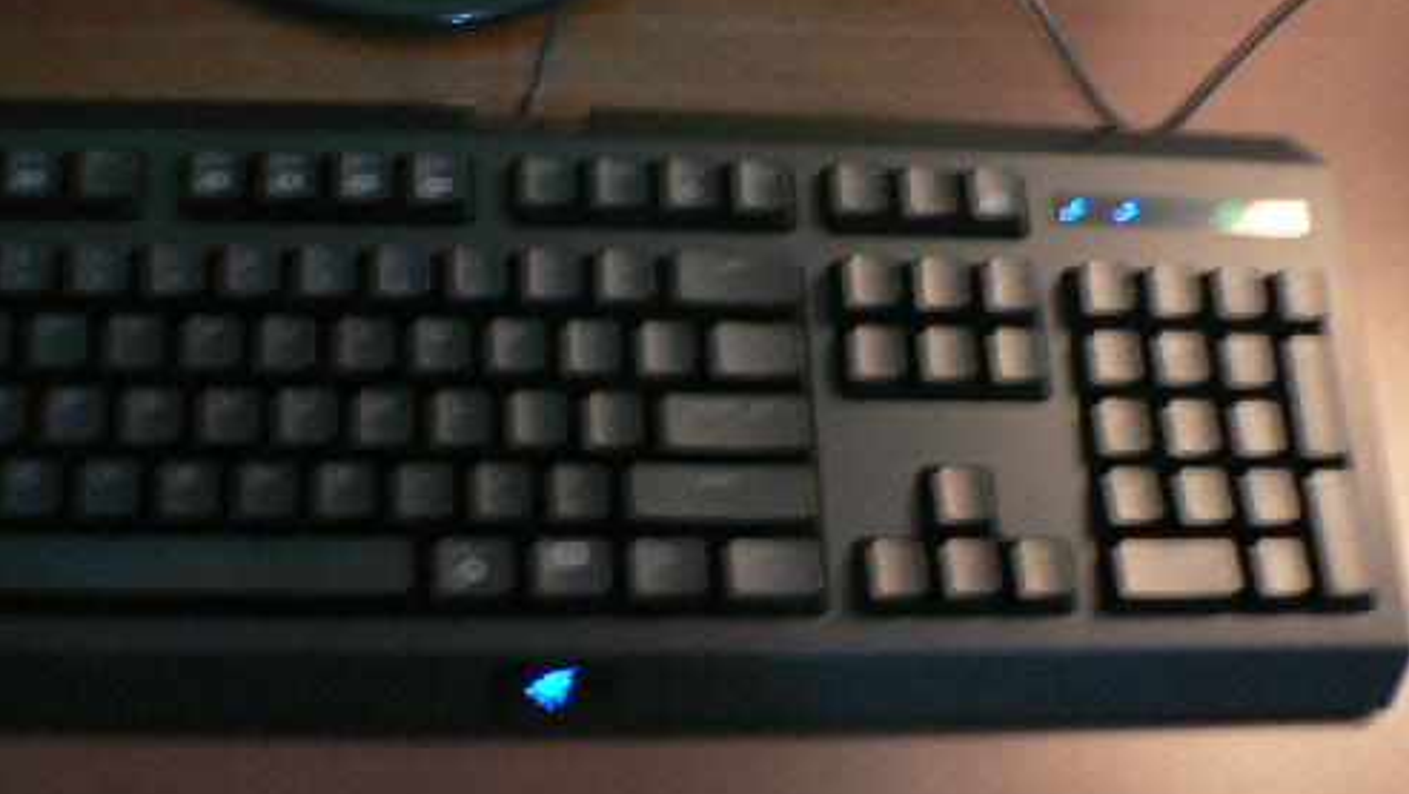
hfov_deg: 40.2
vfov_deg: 23.5
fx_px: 1906
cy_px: 381
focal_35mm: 51
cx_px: 498
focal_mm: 6
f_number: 2.8
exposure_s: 1/4
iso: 200
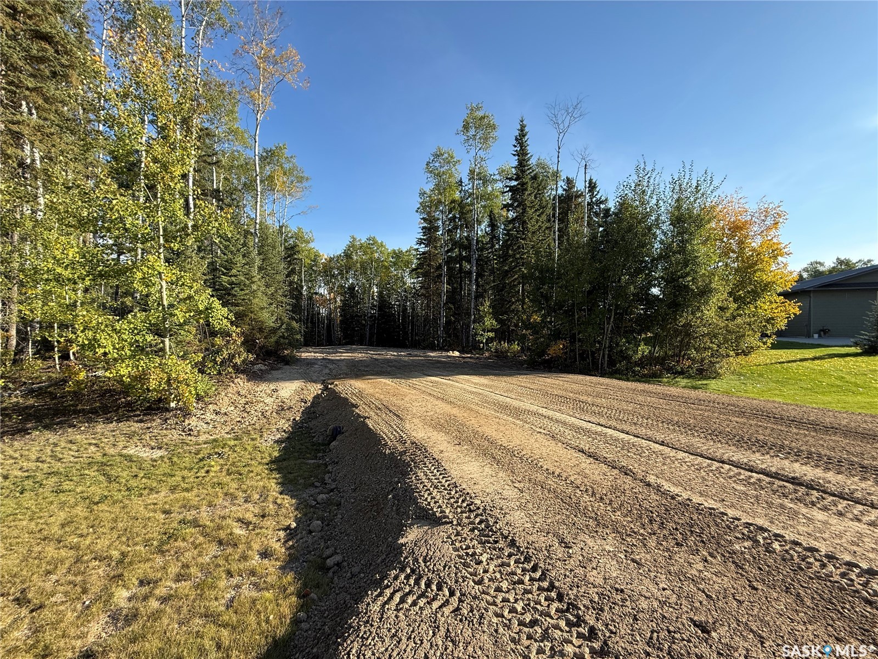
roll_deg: +0.6
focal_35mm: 14
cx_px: 439
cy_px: 330
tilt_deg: +0.4
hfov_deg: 102.1
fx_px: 355
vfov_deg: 85.7
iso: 50
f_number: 2.2
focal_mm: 2.22
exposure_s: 1/651
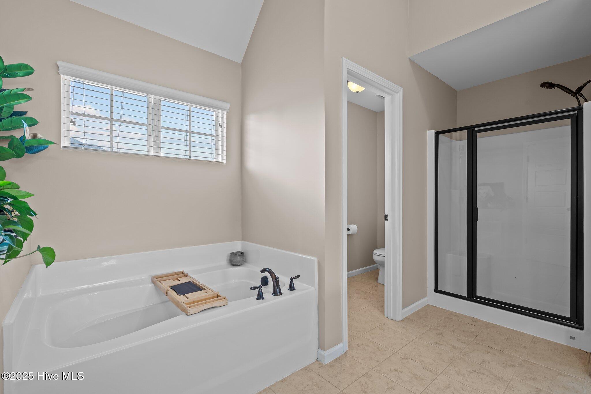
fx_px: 263
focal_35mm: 16
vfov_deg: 73.7
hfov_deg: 96.7
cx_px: 296
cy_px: 197
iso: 500
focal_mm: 16
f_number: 8
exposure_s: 1/1.25
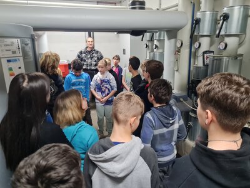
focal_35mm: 26
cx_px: 125
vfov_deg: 53.1
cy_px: 94
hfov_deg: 67.3
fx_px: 188
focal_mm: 5.4
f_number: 1.8
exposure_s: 1/50
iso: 400
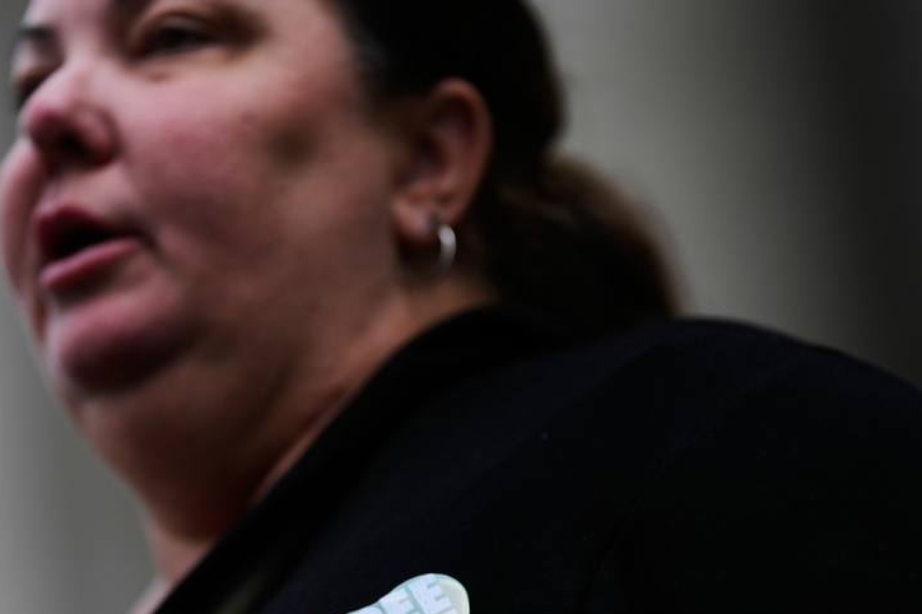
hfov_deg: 7.3
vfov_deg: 4.9
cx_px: 349
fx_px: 7244
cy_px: 394
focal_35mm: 283
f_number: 2.8
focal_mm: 200
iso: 250
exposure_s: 1/2500
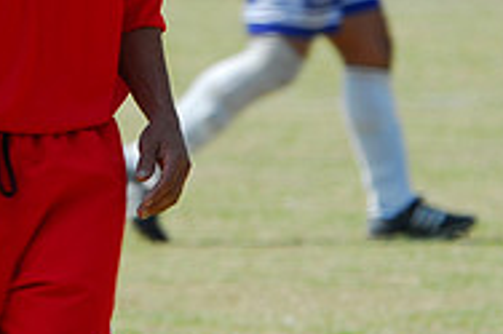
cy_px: -112
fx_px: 14895
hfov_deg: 1.9
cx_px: 72
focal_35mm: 1067
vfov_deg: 1.3
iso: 110
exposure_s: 1/125
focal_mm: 230
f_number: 5.6
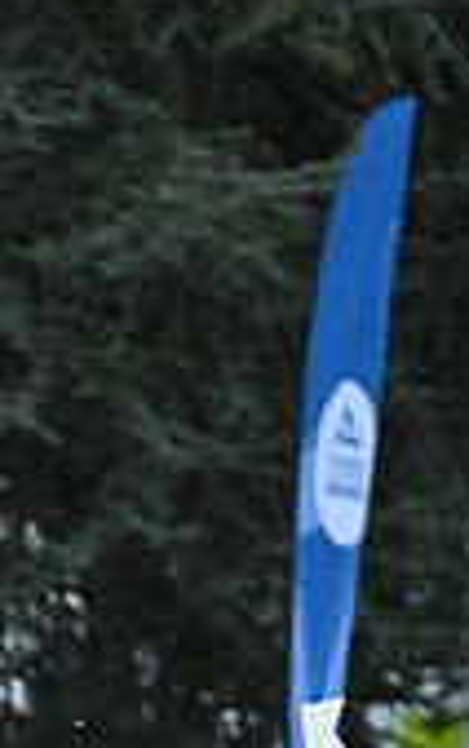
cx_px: -628
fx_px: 28538
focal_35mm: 1399
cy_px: 834
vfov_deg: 1.5
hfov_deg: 0.9
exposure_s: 1/1250
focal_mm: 400
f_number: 4.5
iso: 1800
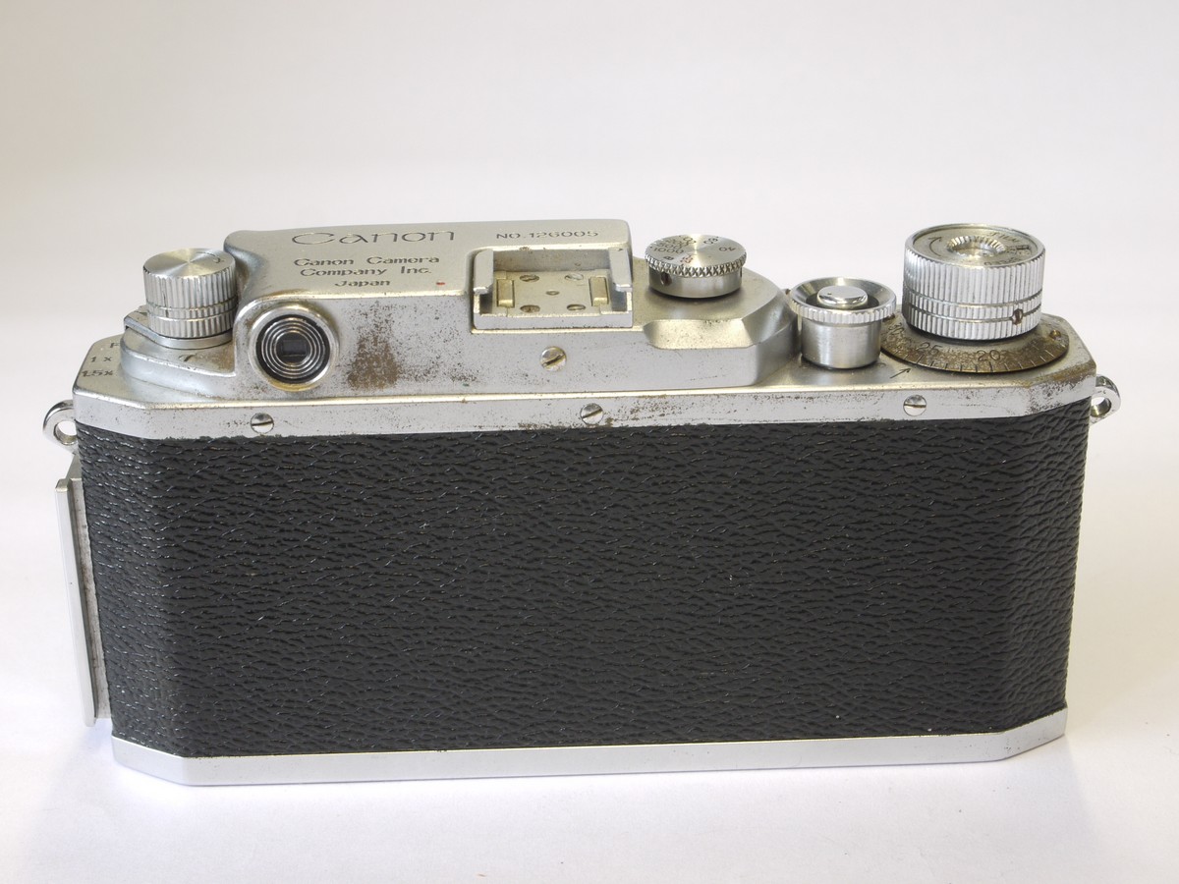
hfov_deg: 29.4
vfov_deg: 22.3
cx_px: 590
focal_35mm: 66
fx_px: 2248
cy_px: 442
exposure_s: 1/10
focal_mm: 33
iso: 400
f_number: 11
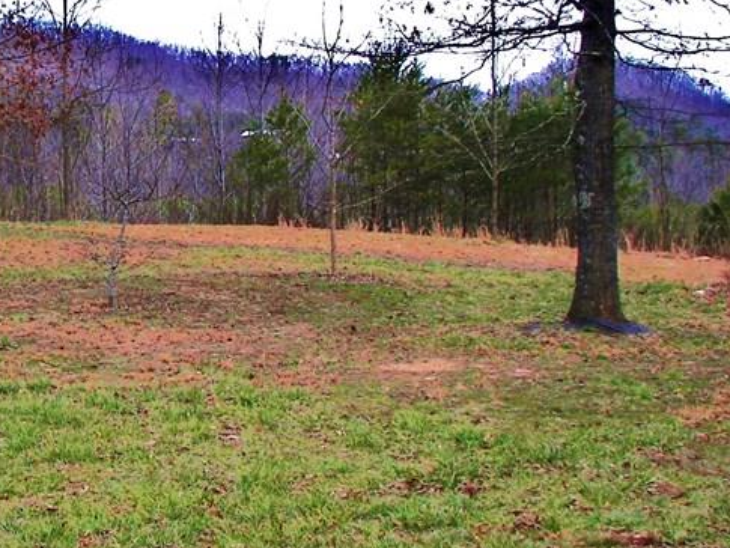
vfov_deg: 19.4
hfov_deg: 25.2
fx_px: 1603
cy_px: 241
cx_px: 154
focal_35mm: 76
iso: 50
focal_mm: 6
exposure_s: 1/500
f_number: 2.8
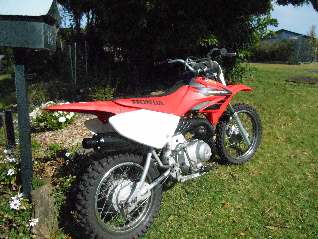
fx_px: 239
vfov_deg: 53.1
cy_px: 120
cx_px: 159
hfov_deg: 67.3
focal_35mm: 26
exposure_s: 1/2000
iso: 1600
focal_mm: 4.7
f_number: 11
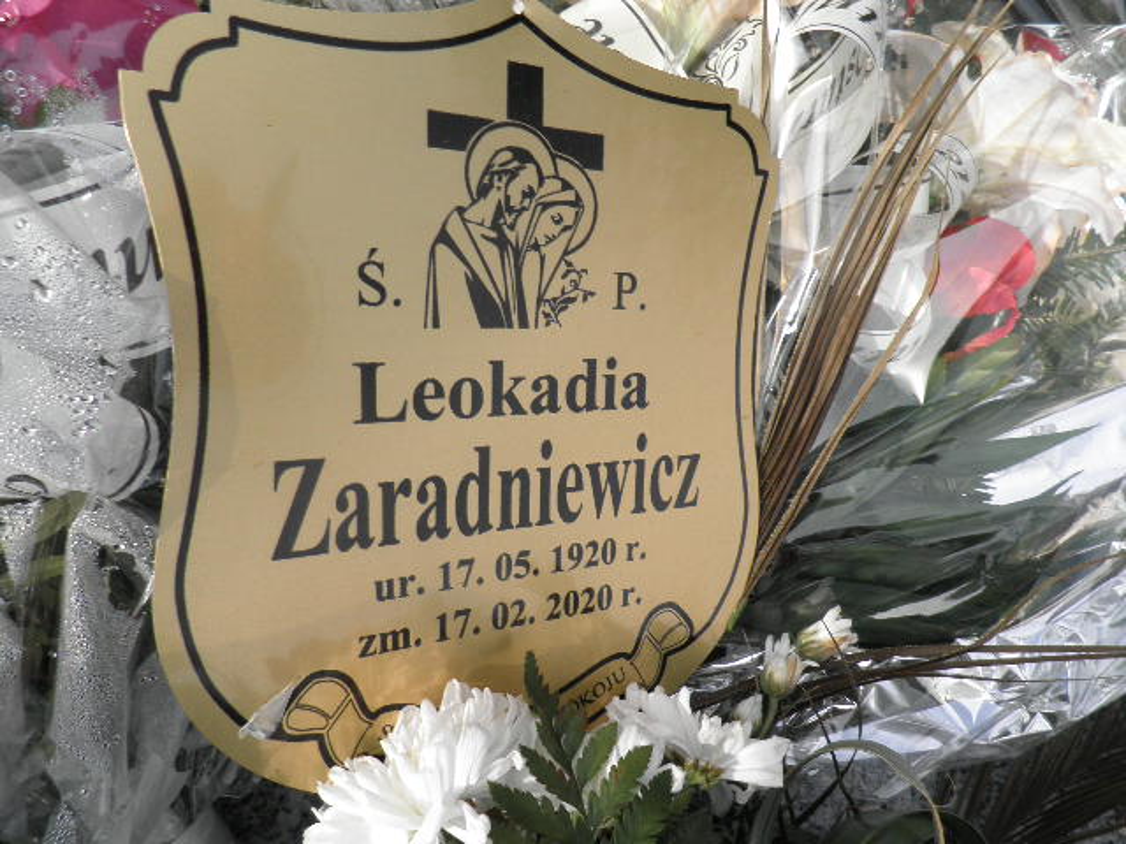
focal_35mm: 24
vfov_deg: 56.8
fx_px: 781
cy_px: 422
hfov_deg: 71.6
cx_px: 563
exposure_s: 1/80
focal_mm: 4.3
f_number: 8.3
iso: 64
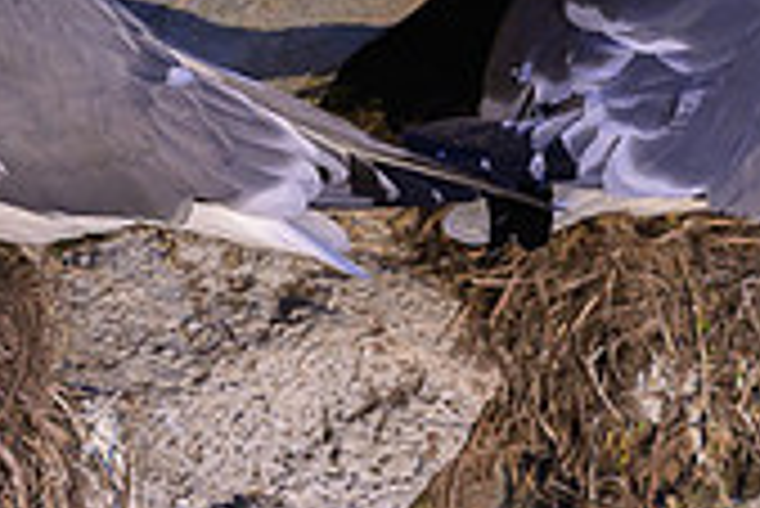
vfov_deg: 0.6
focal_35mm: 2409
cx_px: -273
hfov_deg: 0.9
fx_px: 50899
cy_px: -229
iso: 800
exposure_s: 1/1250
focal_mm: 400
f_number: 5.6
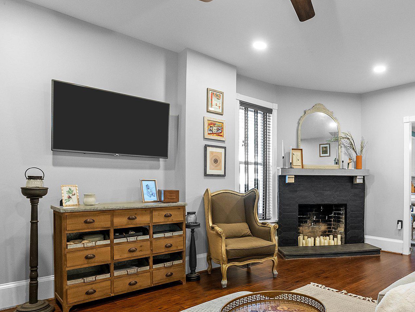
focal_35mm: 25
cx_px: 288
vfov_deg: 54.2
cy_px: 196
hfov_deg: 66.8
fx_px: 300
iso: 2500
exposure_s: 1/13
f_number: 8
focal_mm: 16
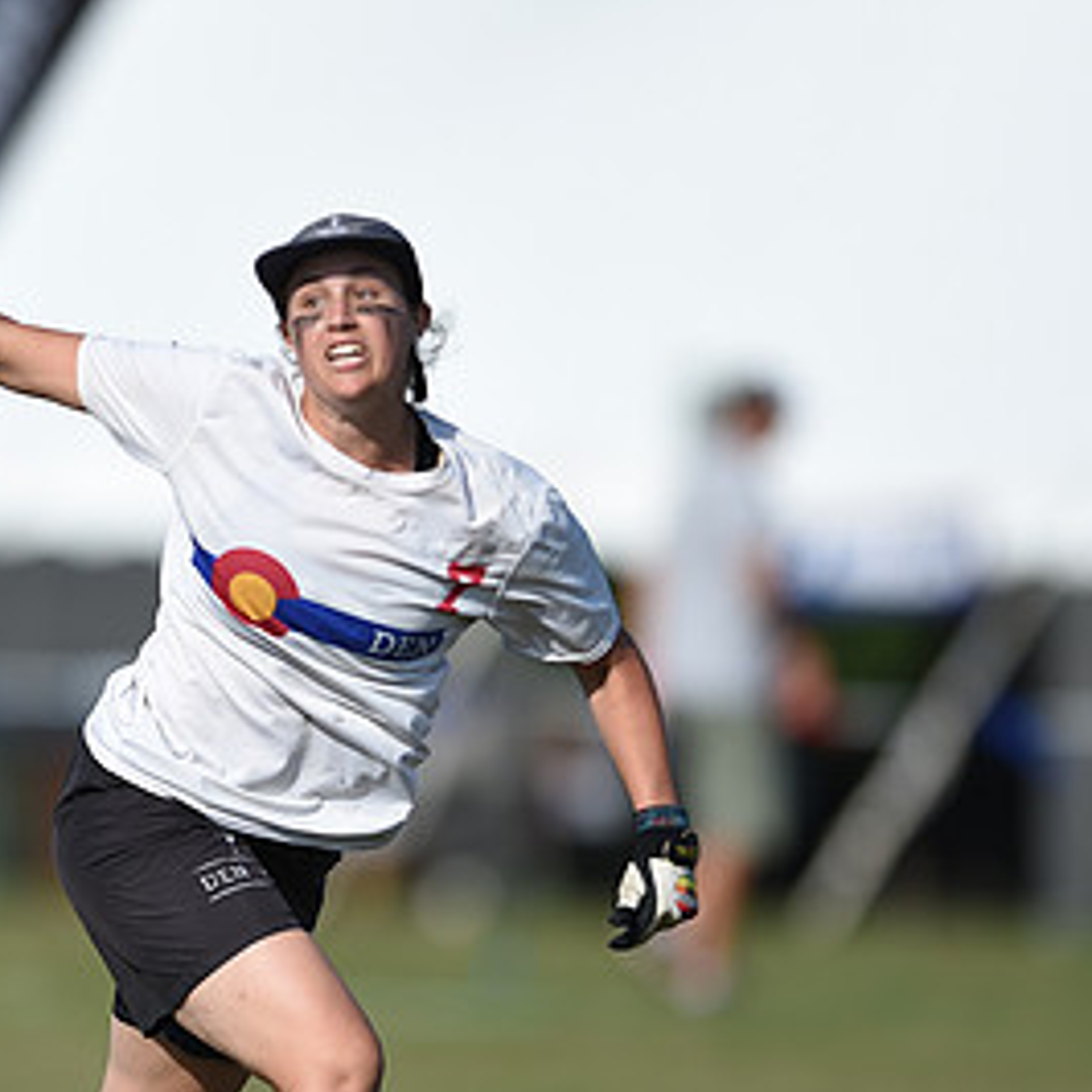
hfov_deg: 2.4
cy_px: 618
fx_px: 26411
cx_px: 213
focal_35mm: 740
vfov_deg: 2.4
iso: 100
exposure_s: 1/2000
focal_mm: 400
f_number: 2.8
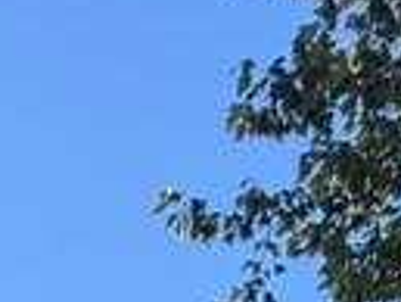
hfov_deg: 9.7
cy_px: 1152
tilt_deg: +5.1
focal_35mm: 191
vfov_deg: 6.5
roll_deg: -1.5
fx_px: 2215
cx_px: -382
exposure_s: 1/1106
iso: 80
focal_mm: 6.76
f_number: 1.78
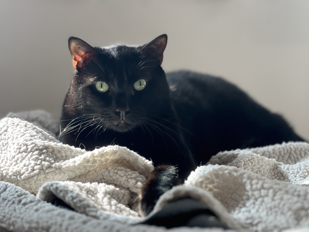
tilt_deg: -5.5
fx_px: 687
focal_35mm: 77
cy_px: 116
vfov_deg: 19.1
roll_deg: +3.1
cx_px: 154
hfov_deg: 25.3
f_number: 2.8
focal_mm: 9
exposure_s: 1/120
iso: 160
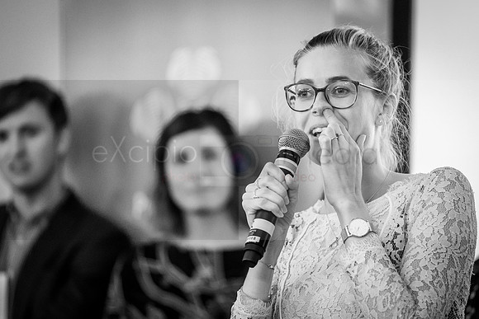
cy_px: 174
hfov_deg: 9.3
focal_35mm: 221
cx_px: 253
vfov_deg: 6.2
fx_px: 2946
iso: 6400
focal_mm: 200
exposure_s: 1/100
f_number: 2.8
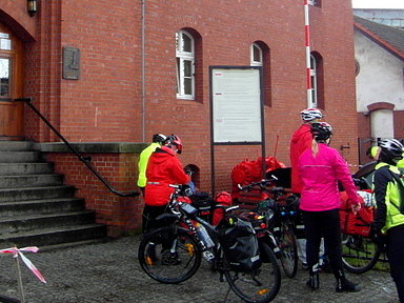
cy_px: 69
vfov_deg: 28.6
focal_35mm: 50
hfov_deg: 37.9
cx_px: 143
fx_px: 584
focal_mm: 4
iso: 120
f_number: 3.2
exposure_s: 1/30
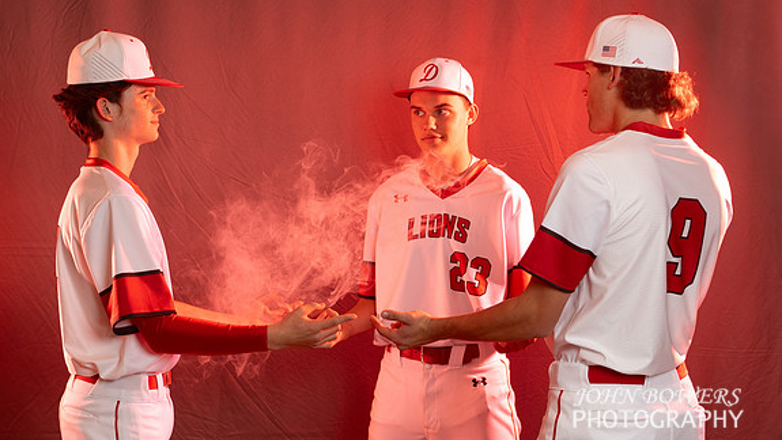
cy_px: 143
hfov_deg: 24.2
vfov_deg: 13.7
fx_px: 1825
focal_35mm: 88
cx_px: 408
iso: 320
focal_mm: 62
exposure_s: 1/200
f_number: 6.3
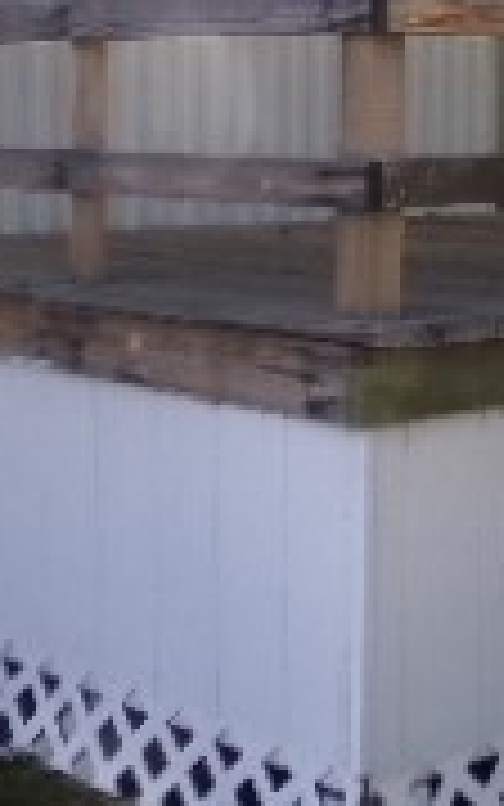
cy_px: 23
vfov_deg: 22.0
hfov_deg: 14.1
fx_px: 1998
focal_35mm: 91
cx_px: 508
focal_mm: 4.3
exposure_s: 1/170
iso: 100
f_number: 3.7
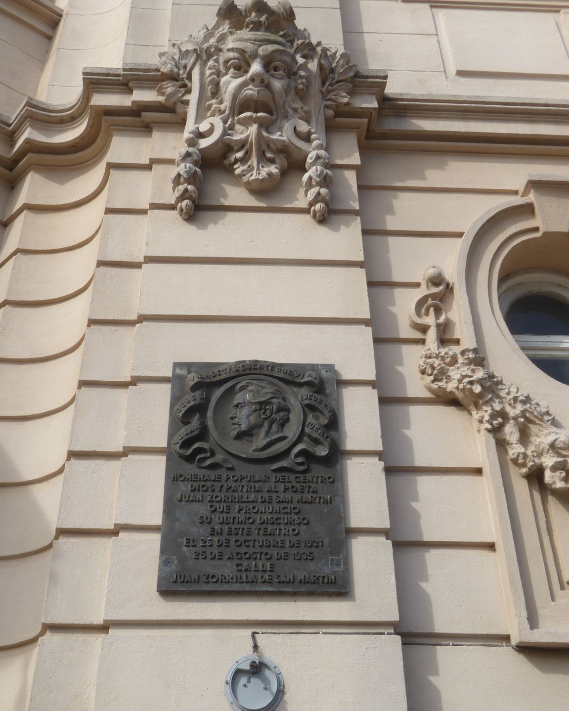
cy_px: 344
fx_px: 800
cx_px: 274
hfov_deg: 39.2
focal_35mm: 38
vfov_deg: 47.9
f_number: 7.1
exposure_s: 1/160
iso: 80
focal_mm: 6.3
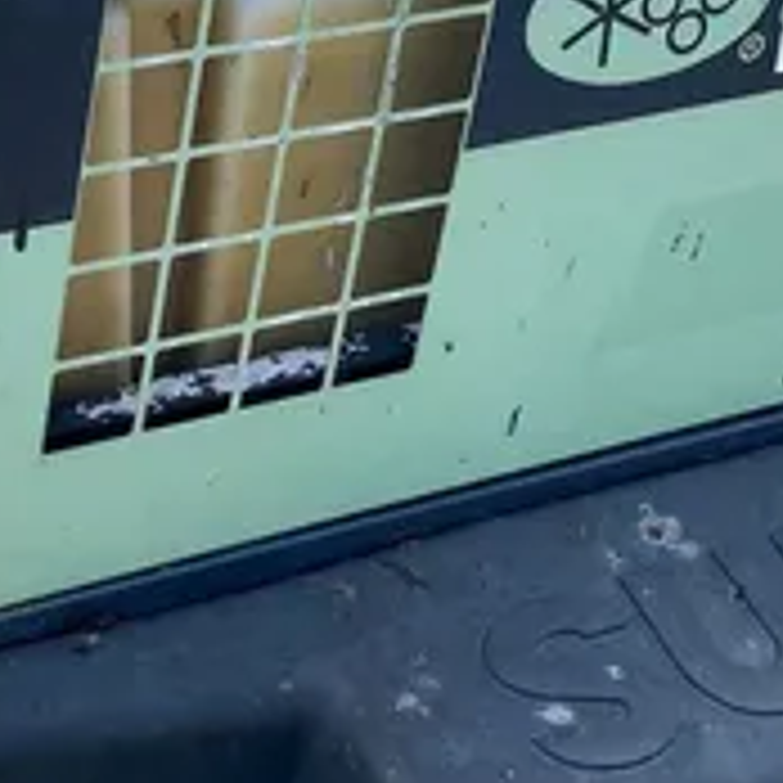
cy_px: 119
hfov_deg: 17.9
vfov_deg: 17.7
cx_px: 328
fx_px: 2482
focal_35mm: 97
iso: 32
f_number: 1.8
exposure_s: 1/1025
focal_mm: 4.25
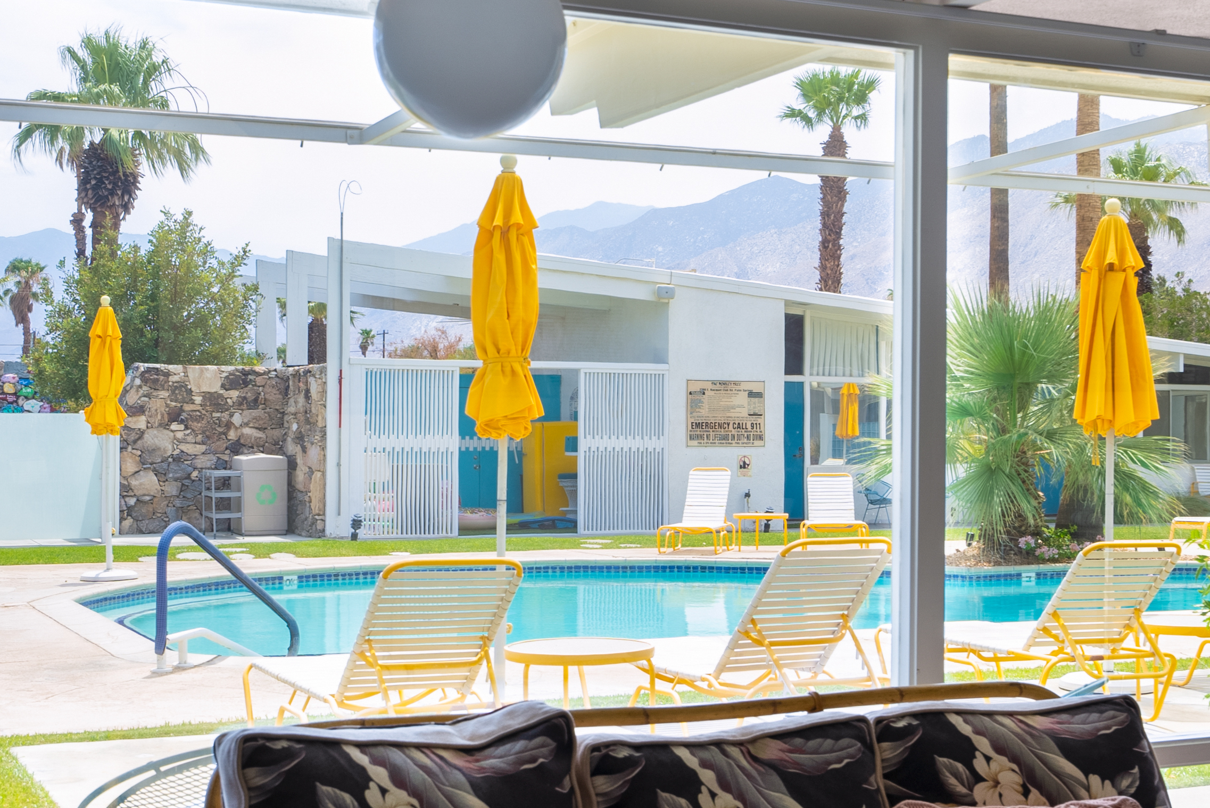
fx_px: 1883
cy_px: 409
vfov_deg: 24.2
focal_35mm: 56
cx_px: 666
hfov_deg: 35.6
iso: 100
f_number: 9
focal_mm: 31
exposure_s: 1/13
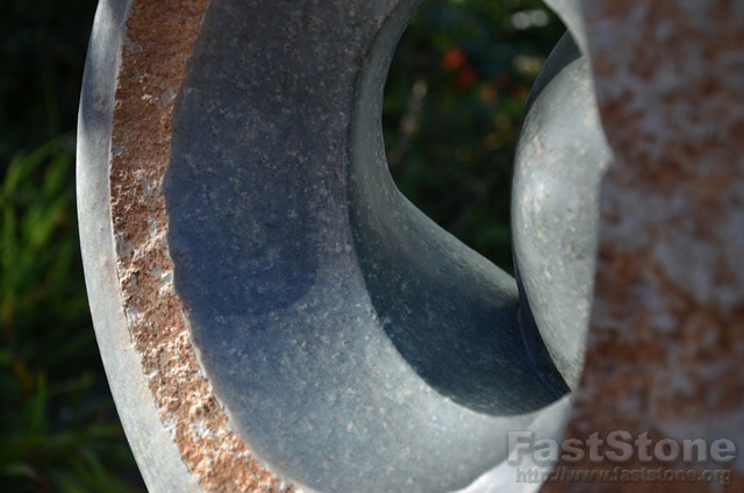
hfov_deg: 28.1
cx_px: 372
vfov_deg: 18.8
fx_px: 1485
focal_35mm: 72
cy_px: 246
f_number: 4.8
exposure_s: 1/320
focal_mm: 48
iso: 125
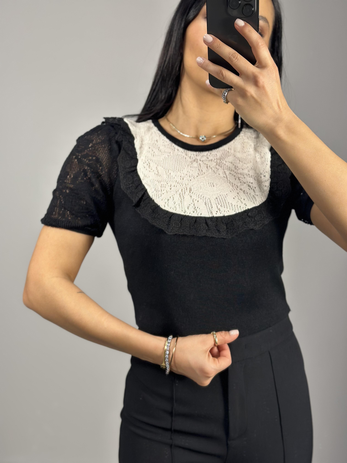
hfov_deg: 30.3
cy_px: 232
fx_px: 642
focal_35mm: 48
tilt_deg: -32.3
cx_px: 174
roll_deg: +1.0
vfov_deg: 39.7
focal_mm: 6.86
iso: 125
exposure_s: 1/100
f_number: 1.78
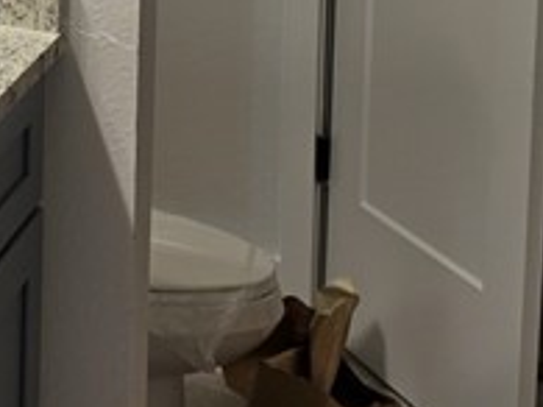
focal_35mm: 121
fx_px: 1897
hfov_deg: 14.6
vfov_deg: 11.4
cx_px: -387
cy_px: -318
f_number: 1.4
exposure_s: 1/120
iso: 25
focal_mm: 6.5
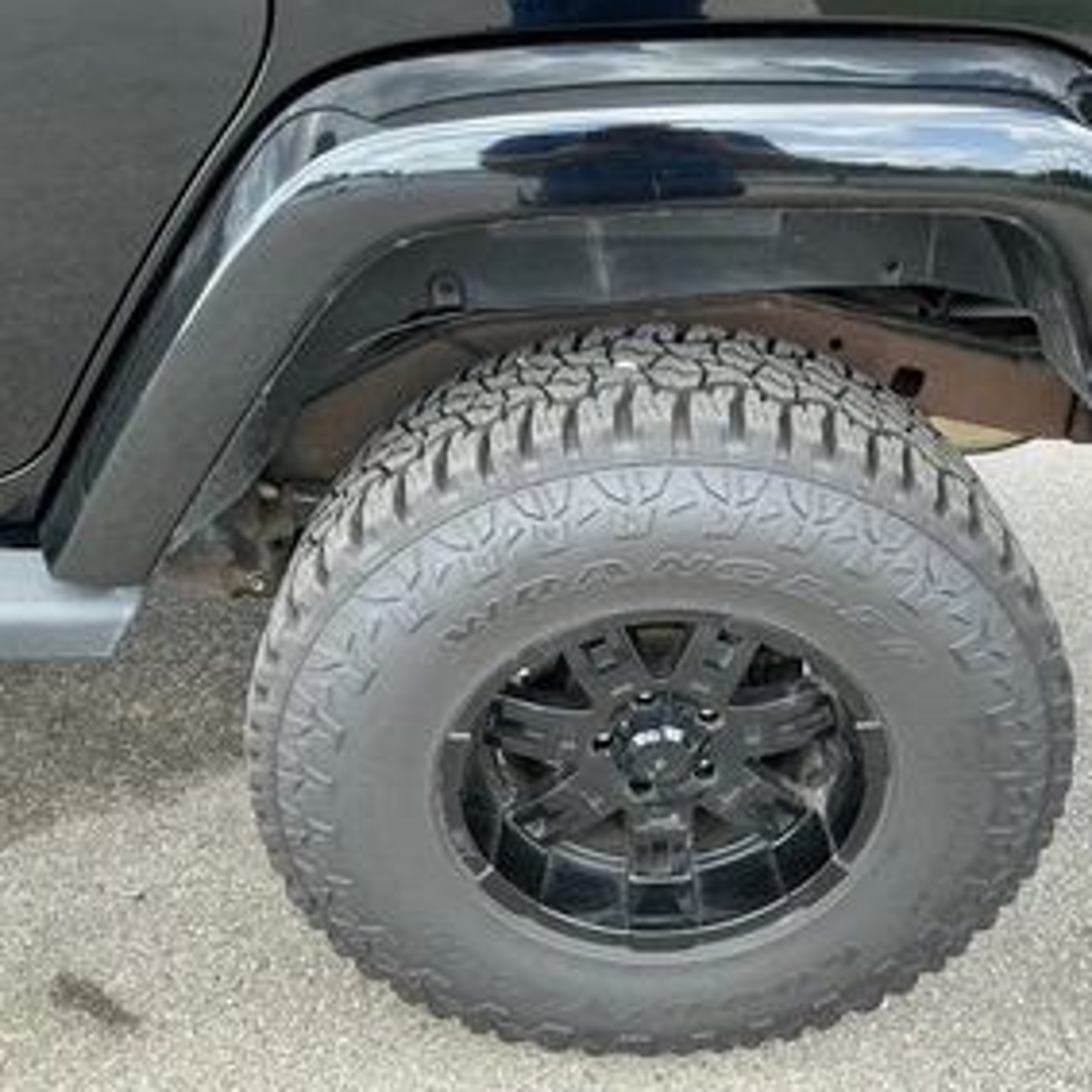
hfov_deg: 47.0
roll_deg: -1.0
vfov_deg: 47.2
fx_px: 1249
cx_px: 641
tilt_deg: -33.0
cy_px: 563
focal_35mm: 35
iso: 16
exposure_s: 1/125
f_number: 1.8
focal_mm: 3
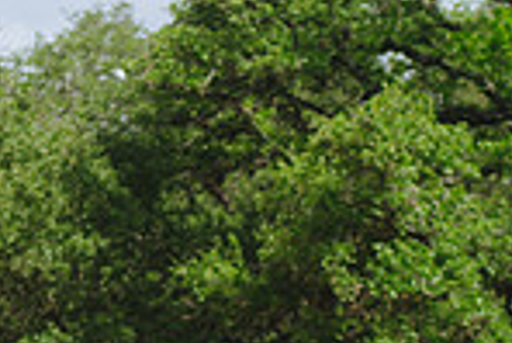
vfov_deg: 4.5
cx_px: 229
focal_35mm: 305
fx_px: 4342
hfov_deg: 6.7
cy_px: 595
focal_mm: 70
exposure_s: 1/1000
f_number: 2.8
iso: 31
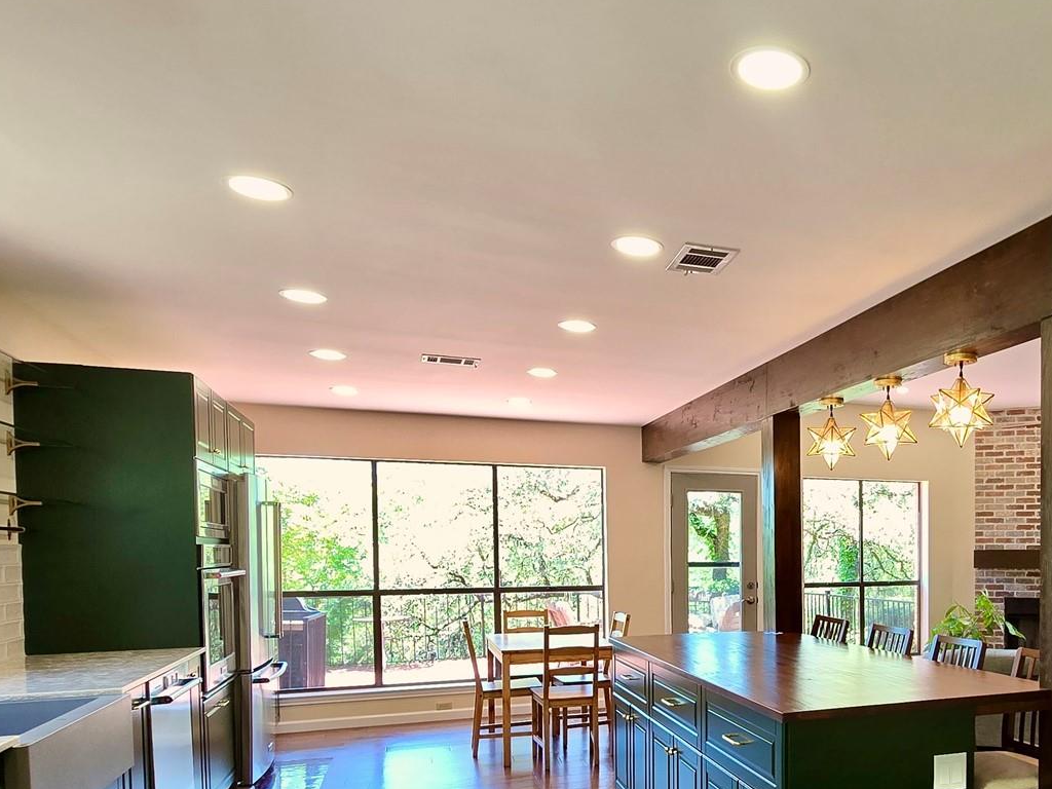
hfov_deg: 62.7
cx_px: 813
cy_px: 578
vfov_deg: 51.1
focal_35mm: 26
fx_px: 790
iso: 50
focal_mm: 2.2
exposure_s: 1/60
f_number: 2.2
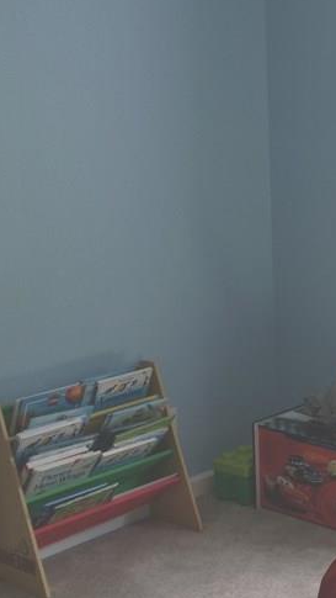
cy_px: 248
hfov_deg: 16.4
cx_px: 449
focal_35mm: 69
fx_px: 1092
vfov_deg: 30.5
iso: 40
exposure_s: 1/40
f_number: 2.2
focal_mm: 4.12
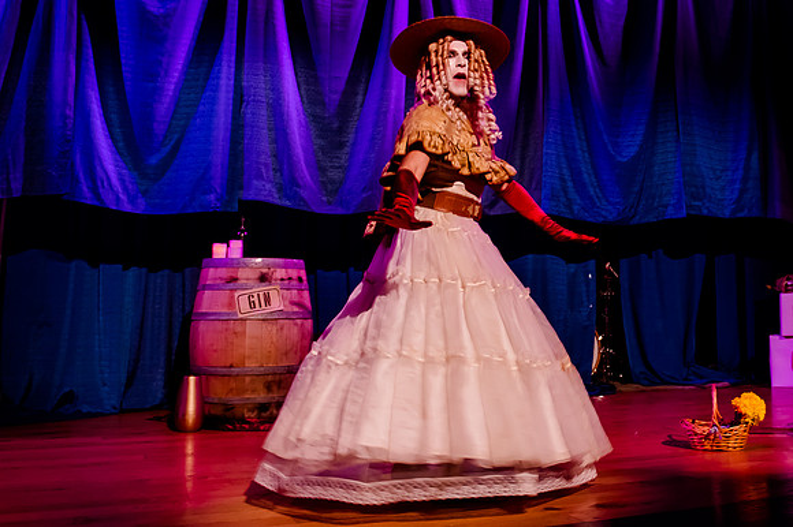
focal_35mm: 41
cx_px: 578
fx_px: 911
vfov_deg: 32.1
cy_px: 193
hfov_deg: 45.7
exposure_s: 1/15
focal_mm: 24
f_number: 2.8
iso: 2500
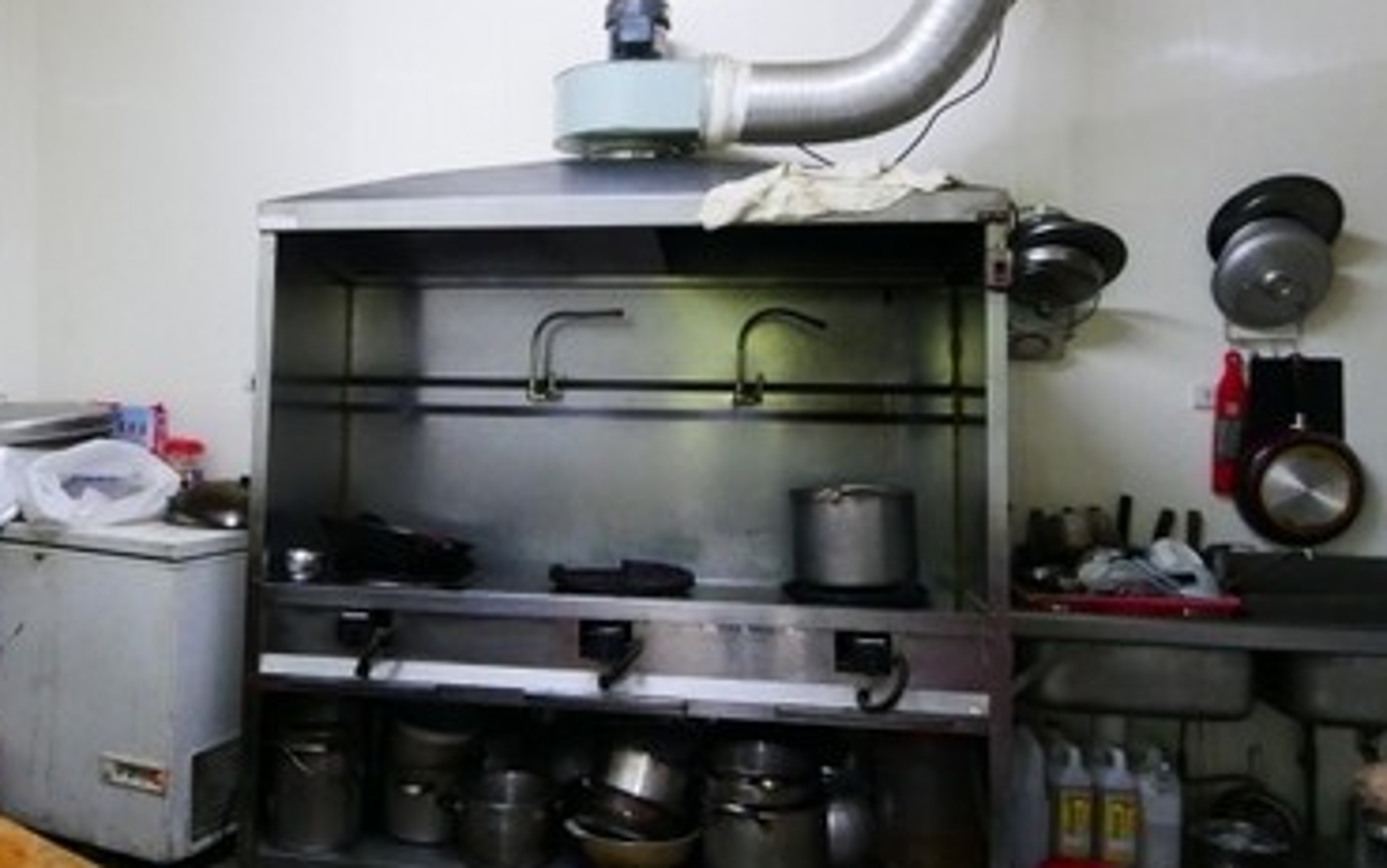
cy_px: 293
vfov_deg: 40.2
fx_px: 1172
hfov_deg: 60.5
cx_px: 534
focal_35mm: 31
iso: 3200
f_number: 4
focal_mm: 9
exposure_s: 1/40
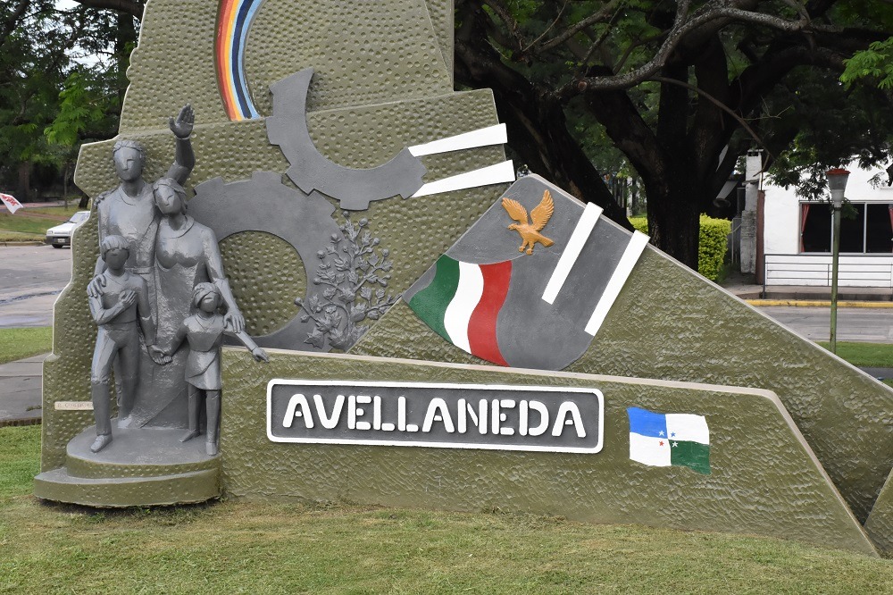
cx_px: 446
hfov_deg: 24.2
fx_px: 2083
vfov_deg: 16.3
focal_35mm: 84
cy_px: 298
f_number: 14
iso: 2000
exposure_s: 1/800
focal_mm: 56
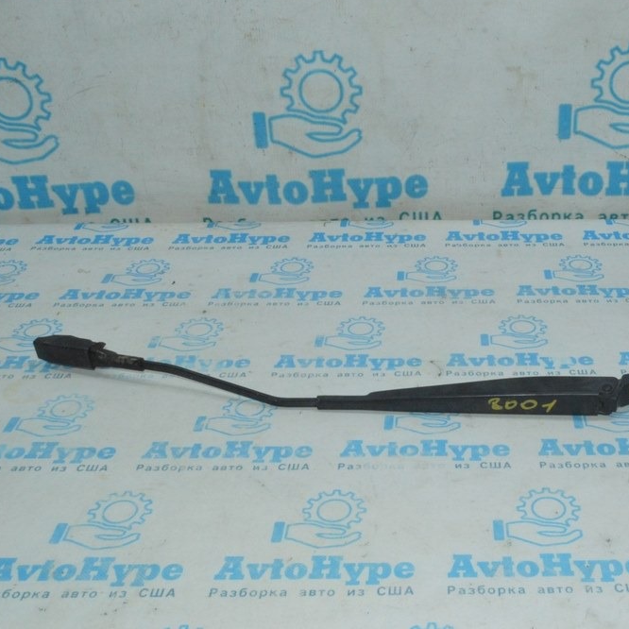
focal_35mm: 47
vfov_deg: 36.1
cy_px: 308
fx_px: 966
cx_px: 432
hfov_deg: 35.6
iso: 3200
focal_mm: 24
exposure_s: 1/50
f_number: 25
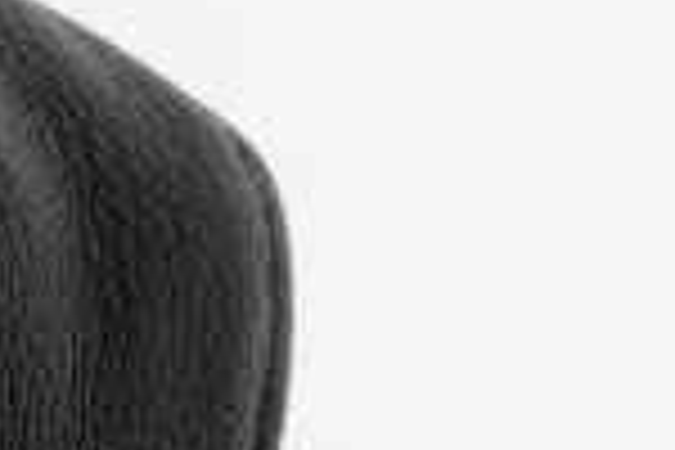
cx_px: -117
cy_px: 873
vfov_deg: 3.2
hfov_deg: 4.8
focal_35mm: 424
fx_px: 7949
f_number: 4.5
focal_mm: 35
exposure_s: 1/75
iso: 800
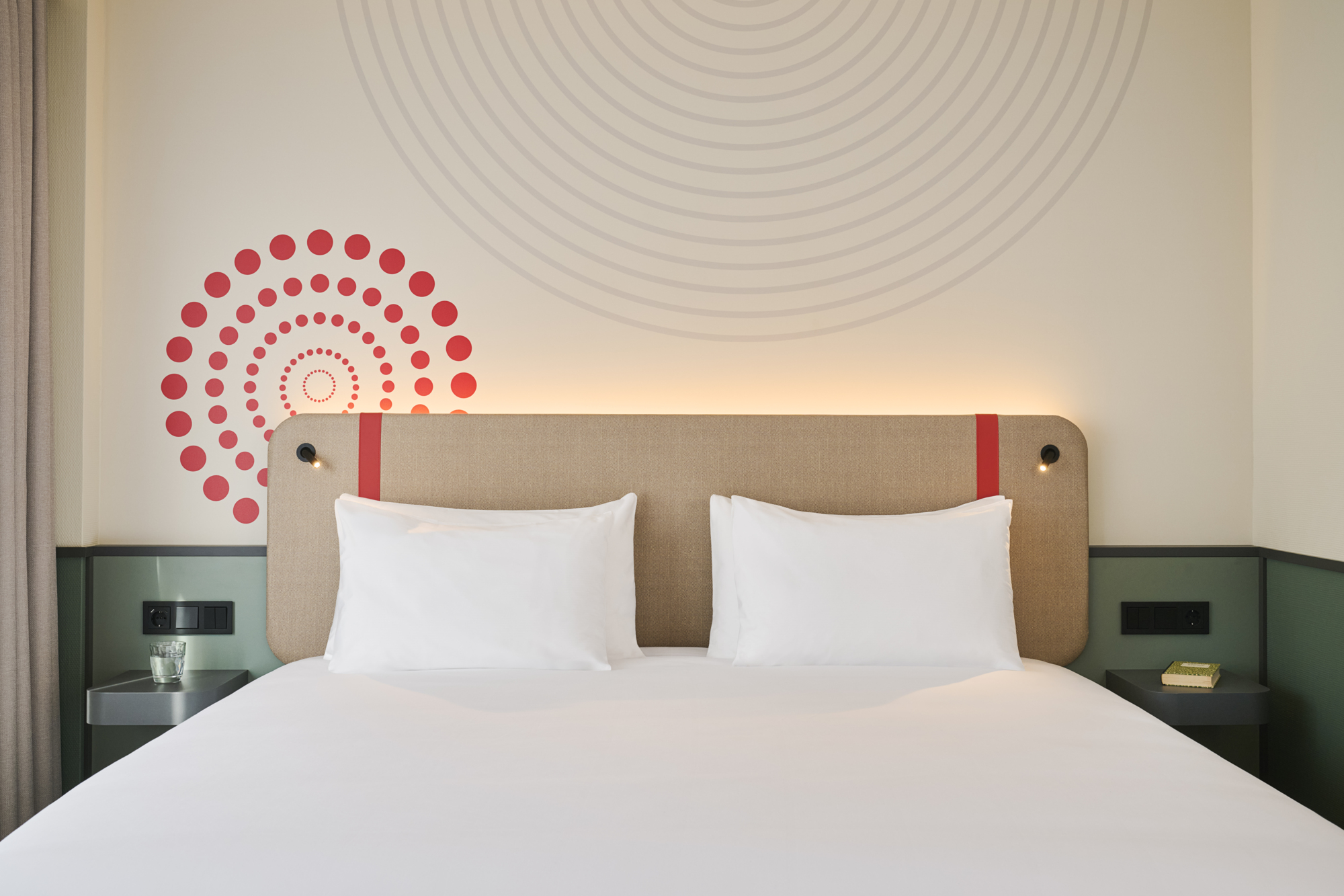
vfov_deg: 34.2
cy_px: 448
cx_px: 672
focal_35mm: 39
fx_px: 1456
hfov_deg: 49.6
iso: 400
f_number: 10
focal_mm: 39
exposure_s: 1/25
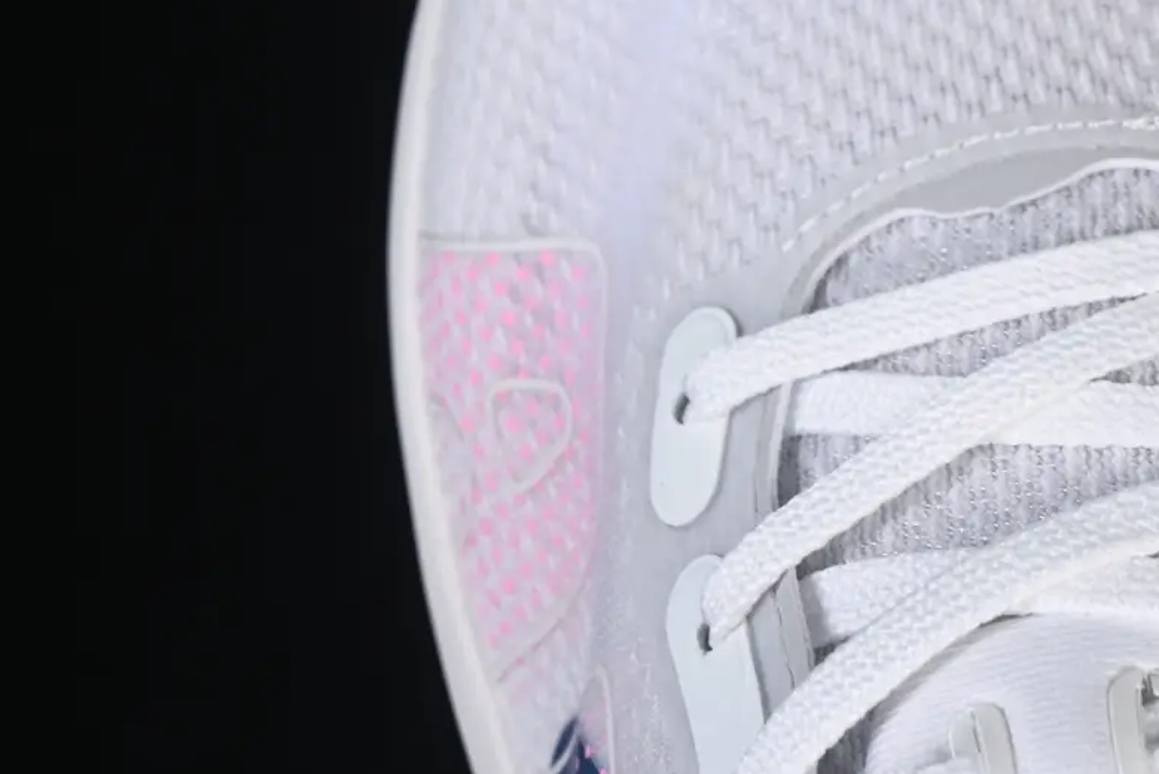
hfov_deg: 13.3
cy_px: 65
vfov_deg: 8.9
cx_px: 957
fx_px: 4960
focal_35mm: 154
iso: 160
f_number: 7.1
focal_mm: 50
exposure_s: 1/80
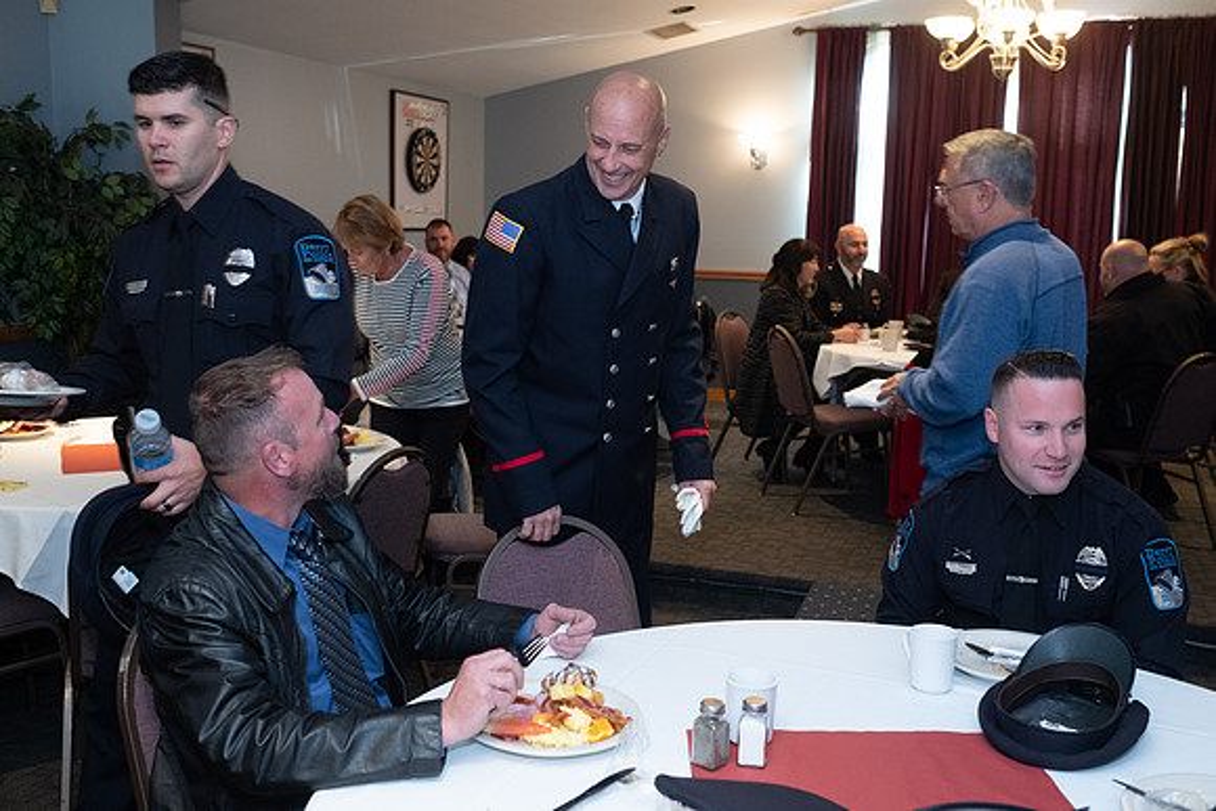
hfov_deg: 54.4
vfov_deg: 37.9
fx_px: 1182
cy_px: 406
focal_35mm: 35
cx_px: 608
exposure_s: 1/125
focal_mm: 23
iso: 1600
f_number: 2.8
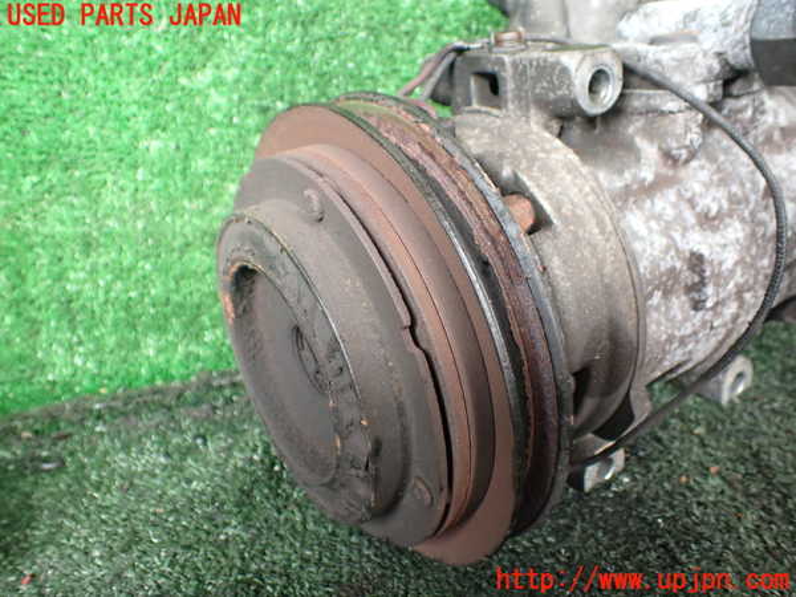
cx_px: 398
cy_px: 298
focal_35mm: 30
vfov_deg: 46.8
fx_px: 690
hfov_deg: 60.0
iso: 400
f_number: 2.3
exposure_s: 1/125
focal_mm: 5.4
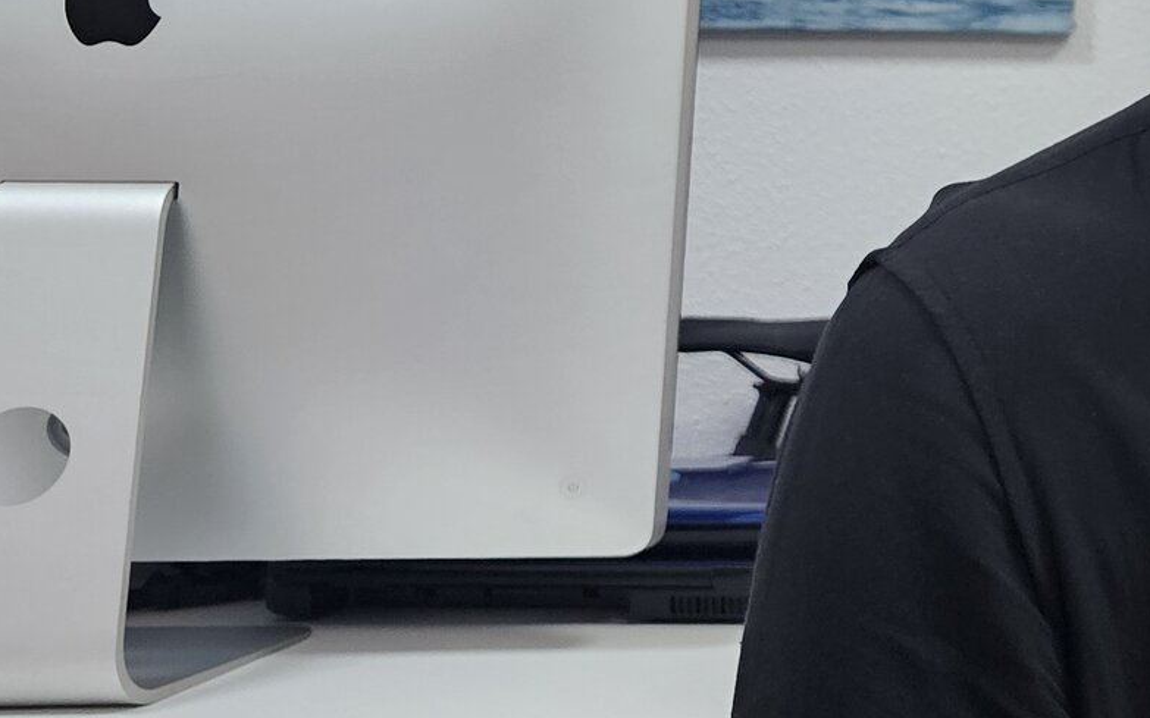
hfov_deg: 20.8
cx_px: 1833
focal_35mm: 81
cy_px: -126
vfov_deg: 15.6
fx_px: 2538
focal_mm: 6.3
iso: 250
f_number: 1.7
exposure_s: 1/100
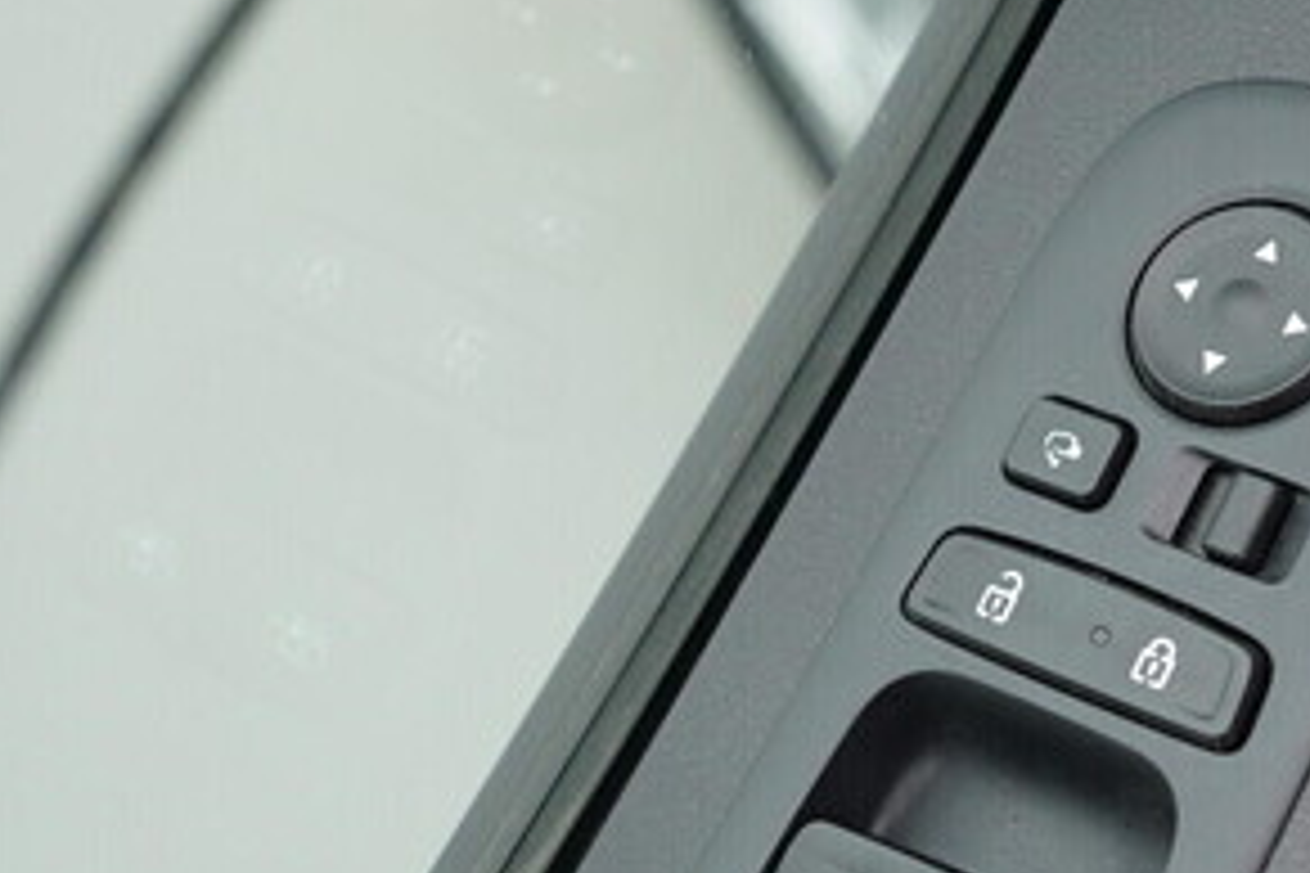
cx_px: 1139
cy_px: 608
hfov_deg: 28.7
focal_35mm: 68
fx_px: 2474
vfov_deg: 19.9
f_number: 3.2
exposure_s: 1/320
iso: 800
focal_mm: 24
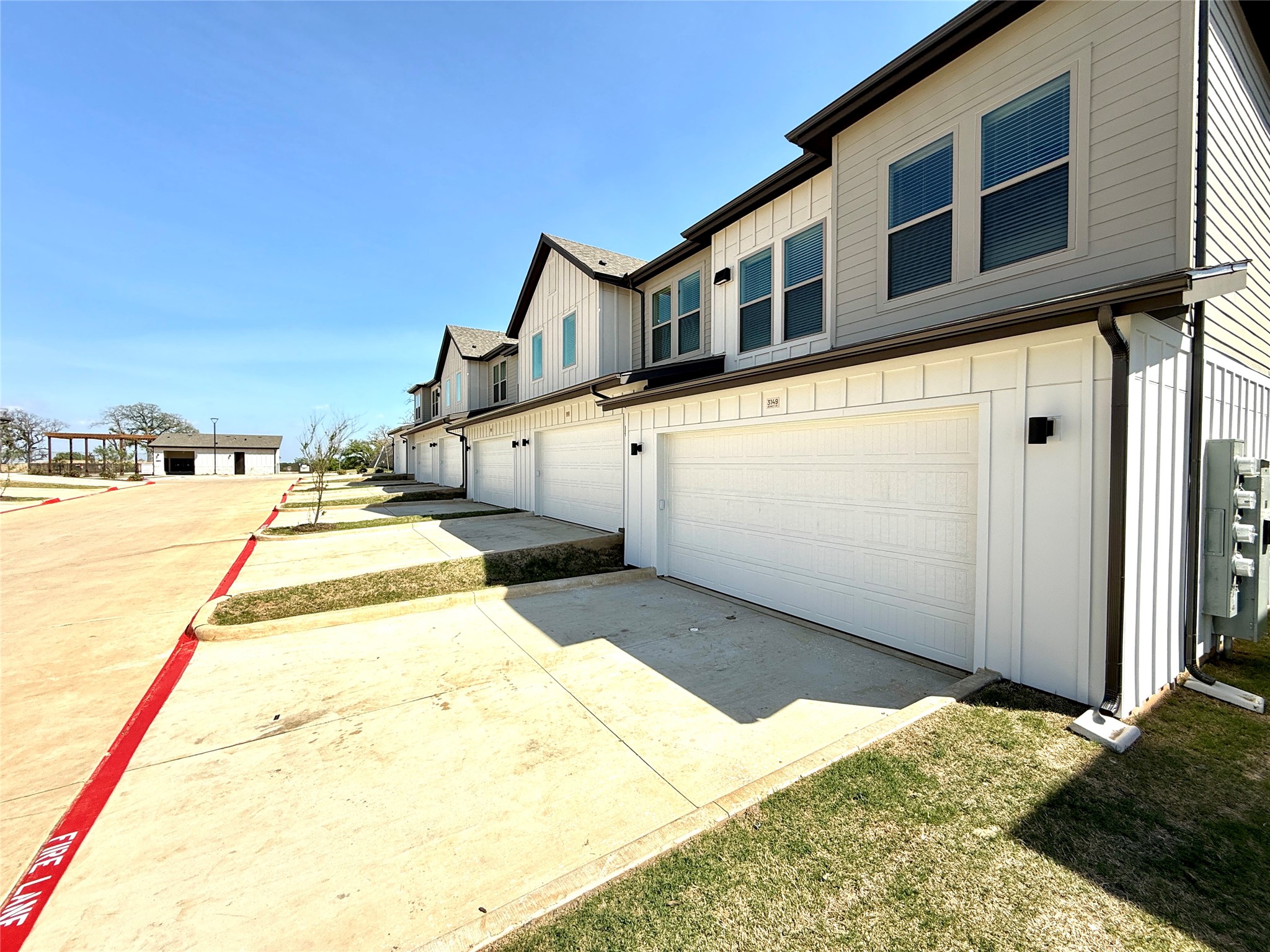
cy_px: 476
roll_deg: -0.6
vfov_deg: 85.7
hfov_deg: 102.1
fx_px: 514
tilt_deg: -1.2
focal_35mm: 14
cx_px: 635
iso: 50
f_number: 2.2
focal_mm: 2.22
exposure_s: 1/1961
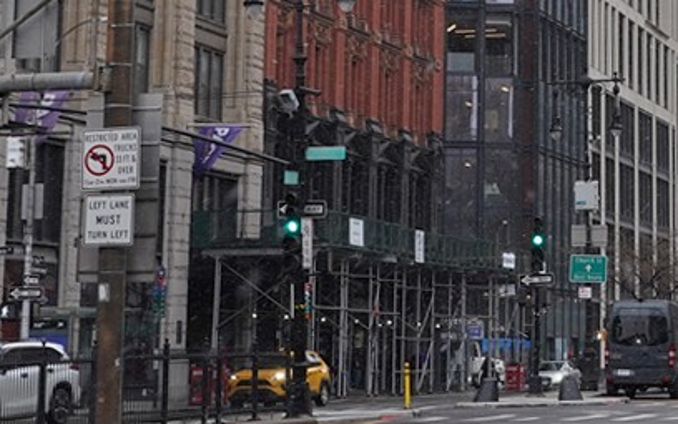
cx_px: 784
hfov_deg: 15.0
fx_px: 2494
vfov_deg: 9.3
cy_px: -289
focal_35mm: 135
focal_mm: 27
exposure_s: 1/125
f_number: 7.1
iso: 320
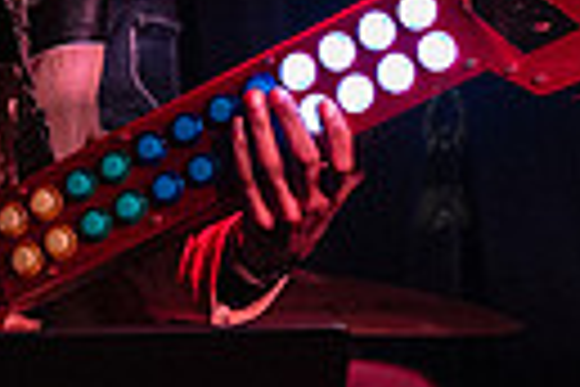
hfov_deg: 15.1
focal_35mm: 130
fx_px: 2094
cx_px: -139
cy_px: -68
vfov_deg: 10.4
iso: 12800
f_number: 3.5
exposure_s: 1/320
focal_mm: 29
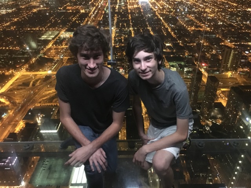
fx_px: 210
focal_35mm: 29
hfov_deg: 61.7
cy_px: 94
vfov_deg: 48.2
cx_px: 126
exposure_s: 1/15
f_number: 2.2
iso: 800
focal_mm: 4.15
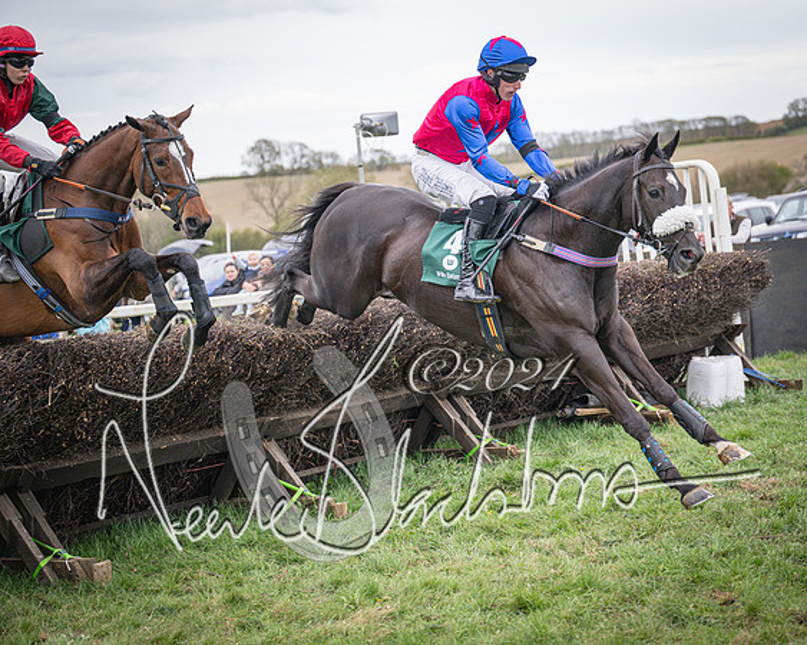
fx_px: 1882
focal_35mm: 79
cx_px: 484
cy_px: 322
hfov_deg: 24.2
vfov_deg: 19.4
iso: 800
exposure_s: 1/1600
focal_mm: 70
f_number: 2.8
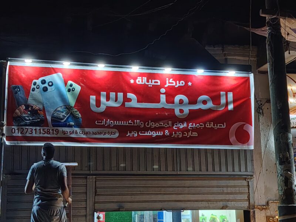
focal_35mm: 64
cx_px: 148
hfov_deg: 30.3
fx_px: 547
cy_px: 111
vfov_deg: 22.9
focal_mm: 5.25
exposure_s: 1/50
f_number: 1.75
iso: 819
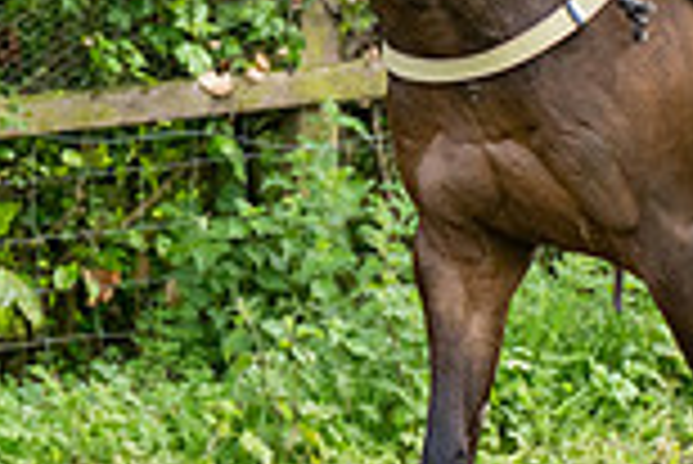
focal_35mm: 569
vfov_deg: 2.4
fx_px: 10963
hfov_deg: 3.6
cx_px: 584
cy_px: -55
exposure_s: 1/1250
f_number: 4
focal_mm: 98
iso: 400
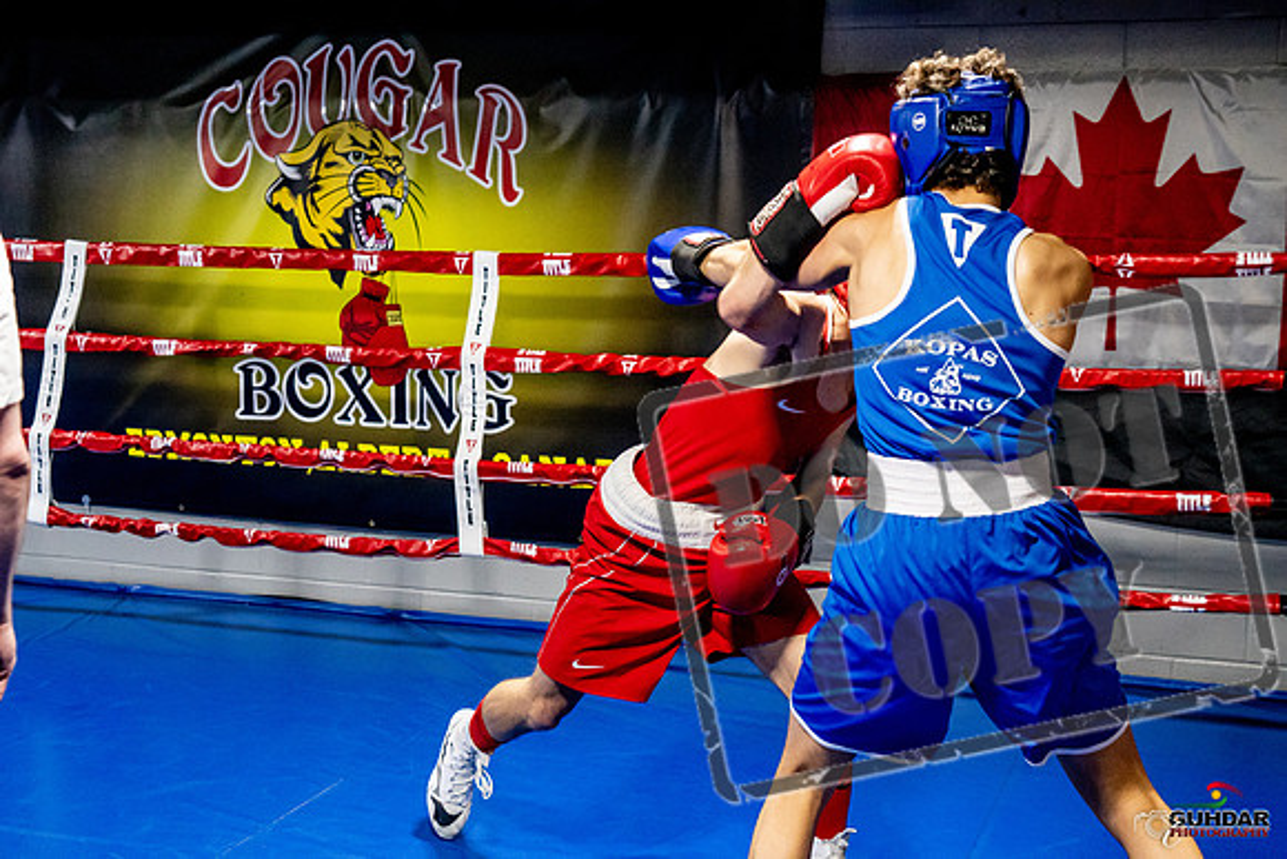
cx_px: 644
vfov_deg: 26.0
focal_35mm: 52
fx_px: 1859
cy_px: 430
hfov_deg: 38.2
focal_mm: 35
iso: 5000
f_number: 2.8
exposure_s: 1/800
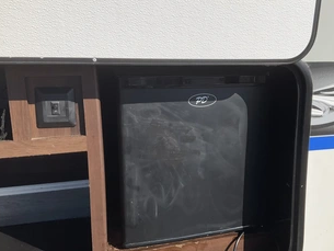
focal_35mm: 38
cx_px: 214
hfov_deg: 48.4
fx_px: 367
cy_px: 126
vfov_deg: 37.7
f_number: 1.8
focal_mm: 3
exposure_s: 1/3125
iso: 25
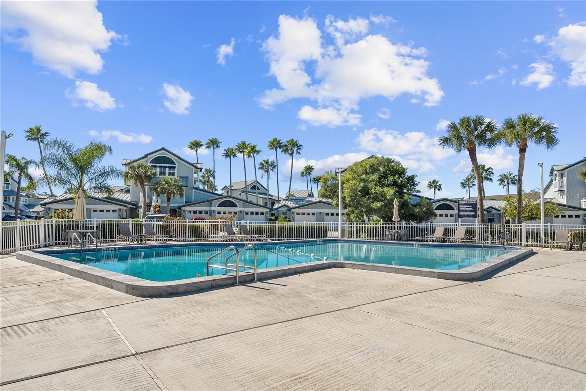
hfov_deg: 81.2
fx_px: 342
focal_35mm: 21
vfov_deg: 59.5
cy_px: 196
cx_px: 293
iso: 400
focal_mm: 21
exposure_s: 1/500
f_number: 9
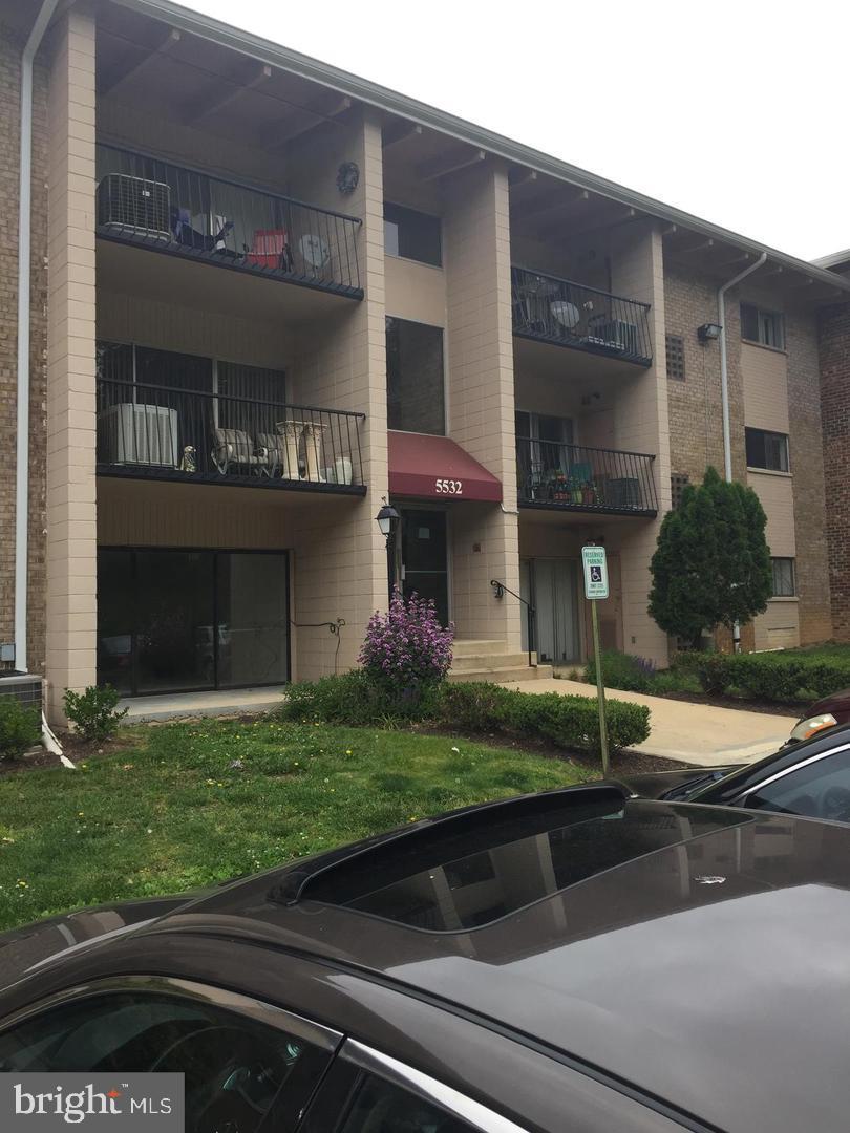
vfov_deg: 61.7
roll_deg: +0.7
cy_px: 566
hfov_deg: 48.2
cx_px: 425
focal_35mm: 29
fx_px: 949
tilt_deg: +2.6
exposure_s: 1/1068
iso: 32
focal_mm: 4.15
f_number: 2.2
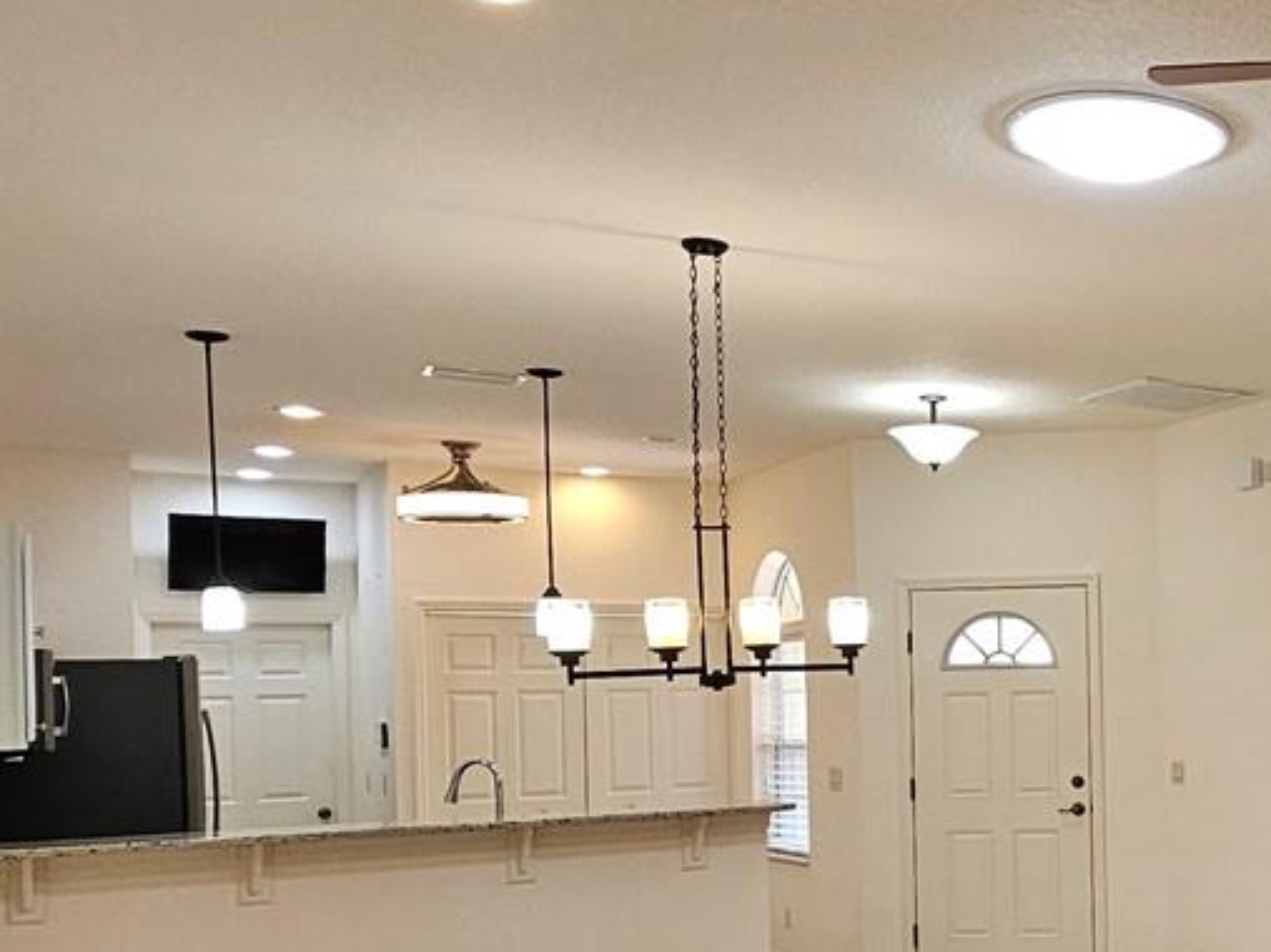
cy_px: 717
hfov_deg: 38.3
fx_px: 1505
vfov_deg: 34.4
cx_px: 1384
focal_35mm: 41
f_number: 2.2
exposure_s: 1/60
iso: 100
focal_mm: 2.2
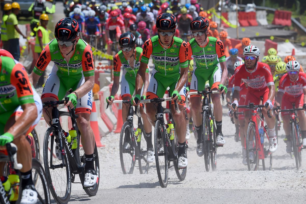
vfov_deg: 6.0
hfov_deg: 9.0
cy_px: 102
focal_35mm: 230
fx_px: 1954
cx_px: 153
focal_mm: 230
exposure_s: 1/1600
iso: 400
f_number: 9
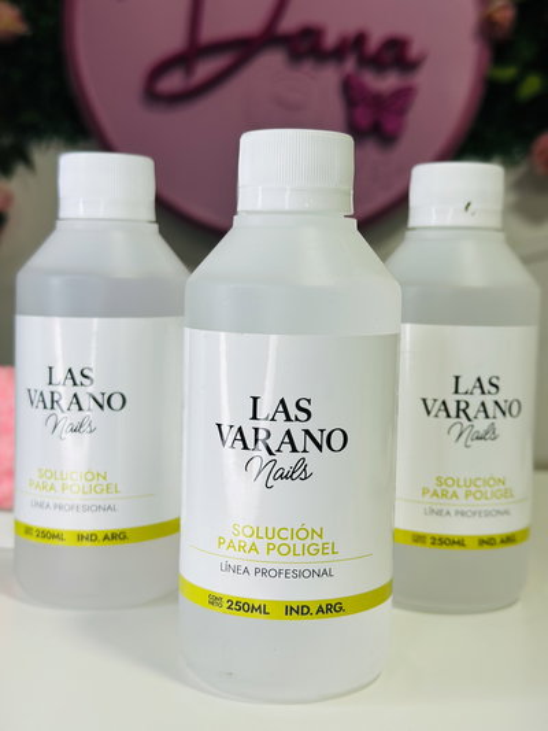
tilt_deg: -5.2
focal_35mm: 48
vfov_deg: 39.6
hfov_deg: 30.3
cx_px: 274
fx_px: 1013
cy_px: 366
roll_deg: -2.5
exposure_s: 1/100
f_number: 1.78
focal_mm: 6.86
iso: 64
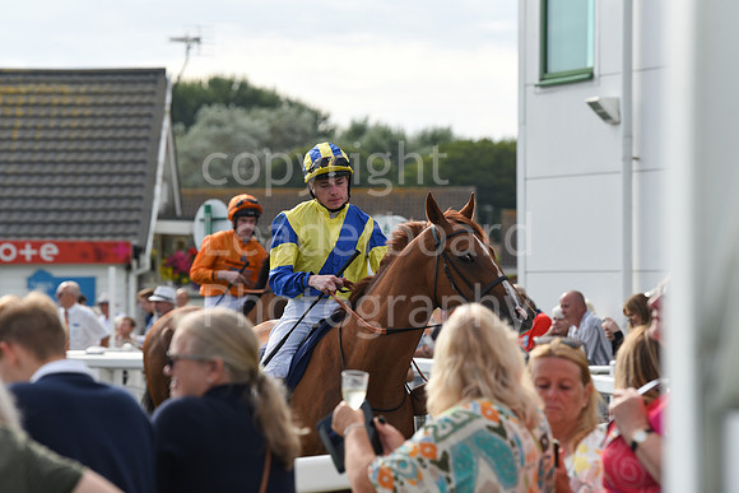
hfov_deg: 11.4
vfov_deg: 7.6
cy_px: 246
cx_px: 370
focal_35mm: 180
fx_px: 3696
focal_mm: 180
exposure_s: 1/1600
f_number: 5.6
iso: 400
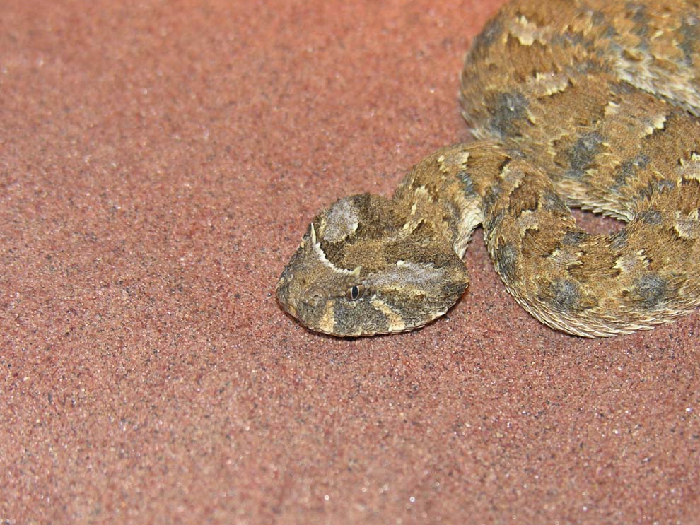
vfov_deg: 11.8
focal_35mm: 126
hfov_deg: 15.6
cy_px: 310
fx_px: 2549
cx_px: 345
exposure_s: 1/60.1
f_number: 3.7
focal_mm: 26.5
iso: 50
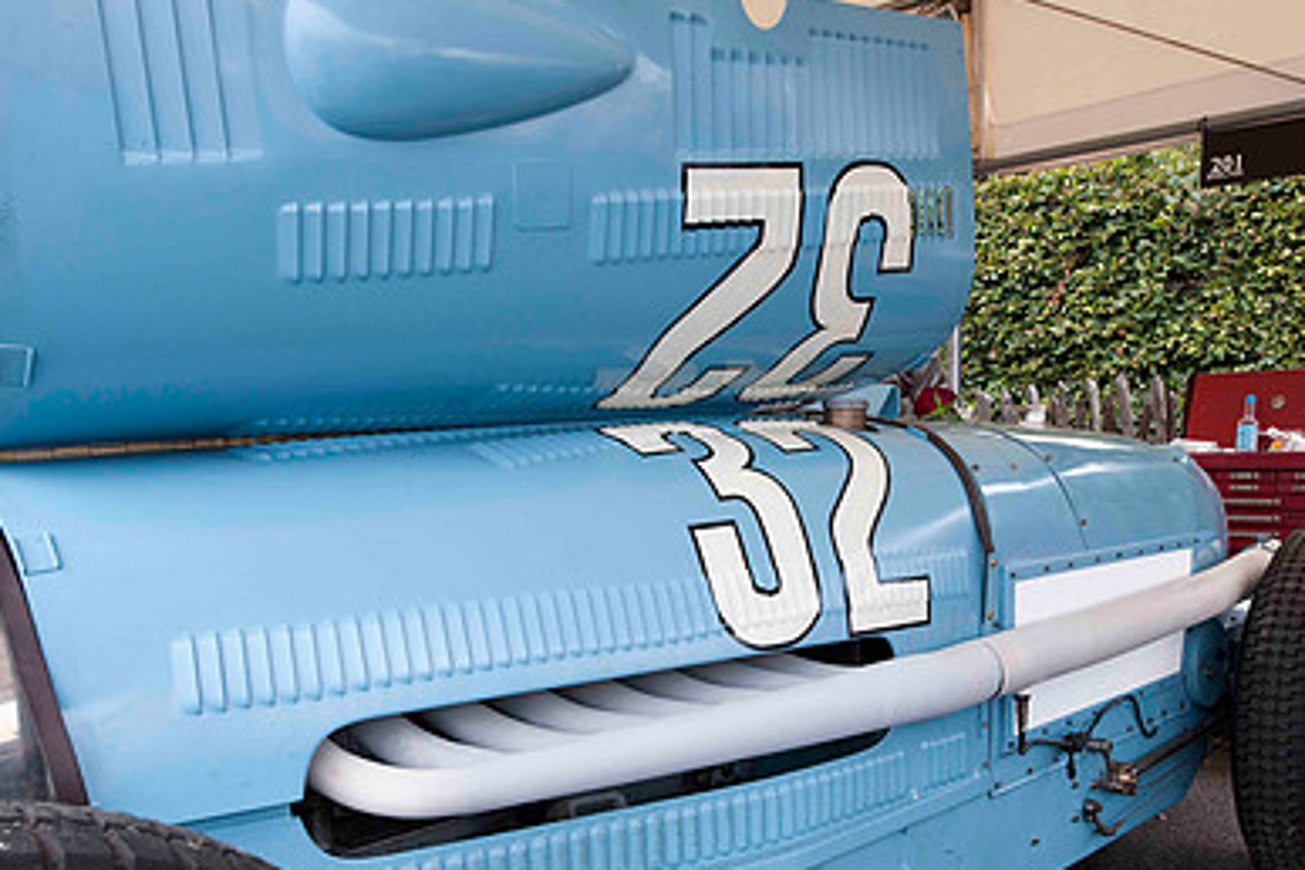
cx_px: 732
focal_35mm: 36
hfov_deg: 53.0
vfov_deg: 36.5
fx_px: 1305
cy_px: 575
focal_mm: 24
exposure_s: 1/80
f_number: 10
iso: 400
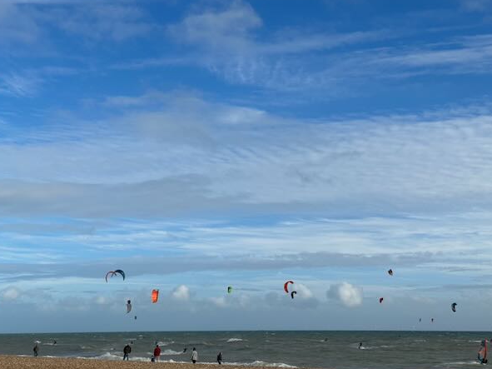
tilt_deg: +10.6
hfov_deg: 36.8
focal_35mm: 52
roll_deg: +0.4
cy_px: 191
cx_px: 256
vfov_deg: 28.0
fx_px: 739
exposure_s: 1/5000
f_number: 1.78
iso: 64
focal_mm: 6.86
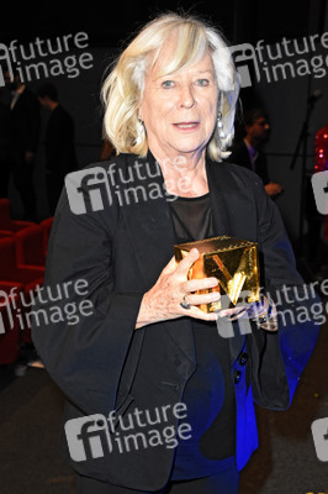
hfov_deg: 25.7
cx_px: 164
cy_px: 247
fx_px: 719
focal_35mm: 52
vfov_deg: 37.9
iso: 3200
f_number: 6.3
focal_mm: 35
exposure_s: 1/125
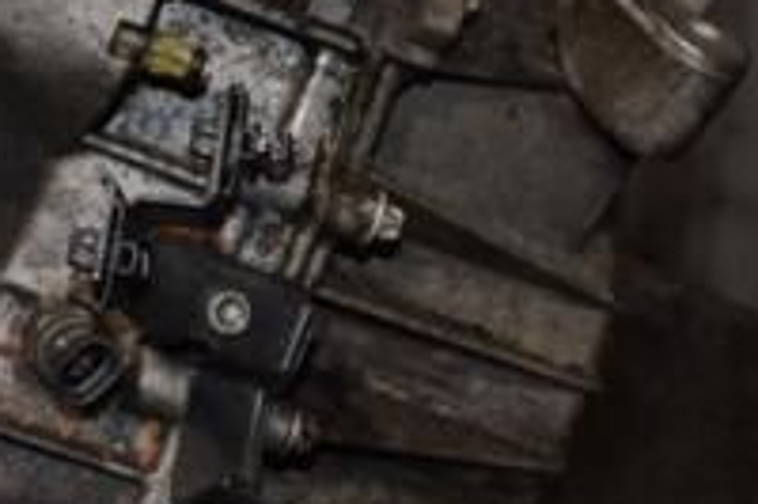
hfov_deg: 17.9
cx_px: 83
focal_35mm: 112
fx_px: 2367
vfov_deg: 12.1
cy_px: 163
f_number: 4
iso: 800
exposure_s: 1/100
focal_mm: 25
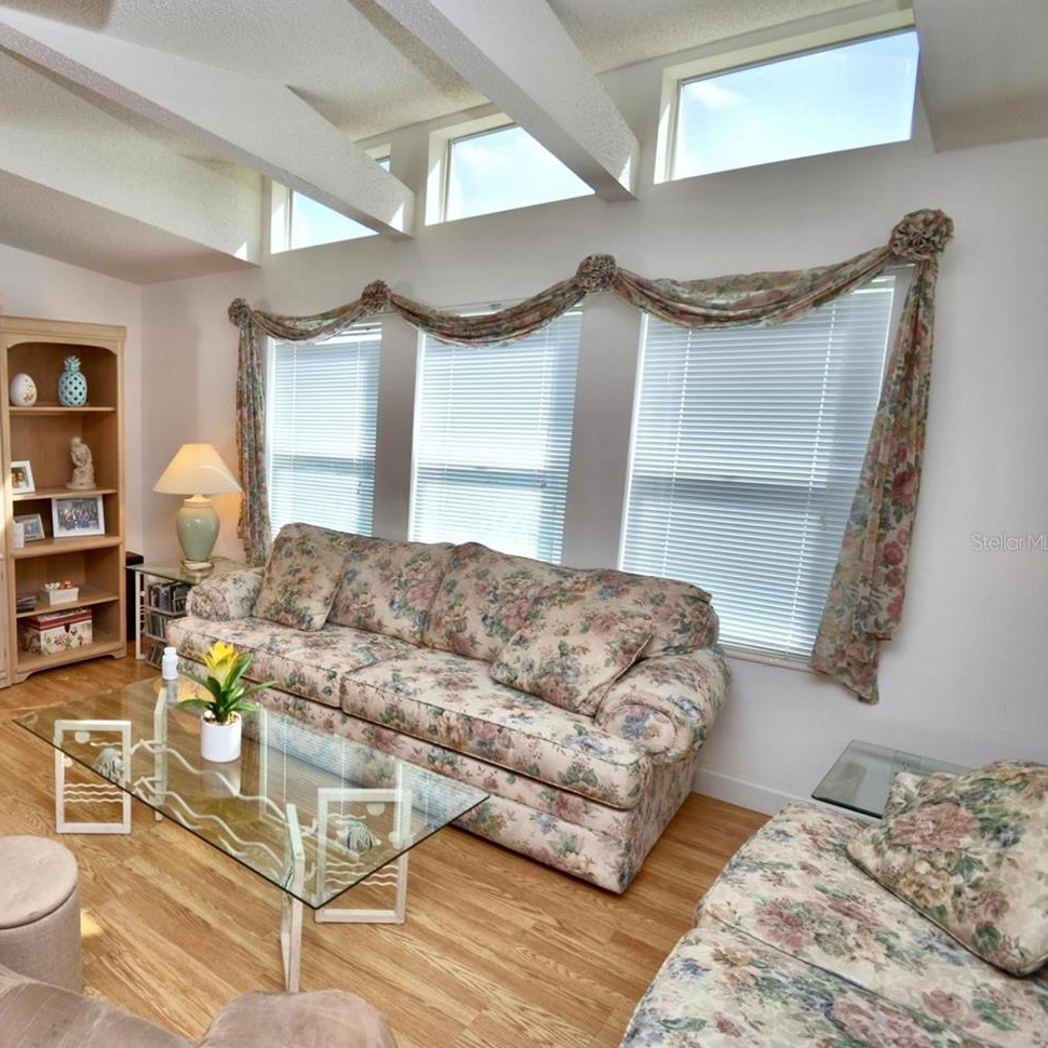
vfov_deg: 72.1
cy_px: 542
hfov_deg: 65.4
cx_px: 203
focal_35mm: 21
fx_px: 719
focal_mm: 10
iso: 100
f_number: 4.5
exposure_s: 1/50
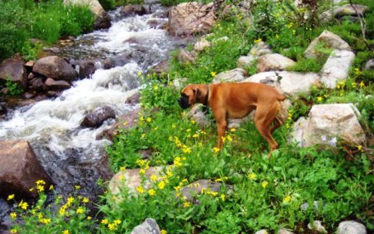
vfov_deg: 31.2
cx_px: 187
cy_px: 123
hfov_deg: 48.2
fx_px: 418
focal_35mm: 41
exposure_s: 1/65.3
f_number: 3.5
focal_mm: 6.4
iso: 64
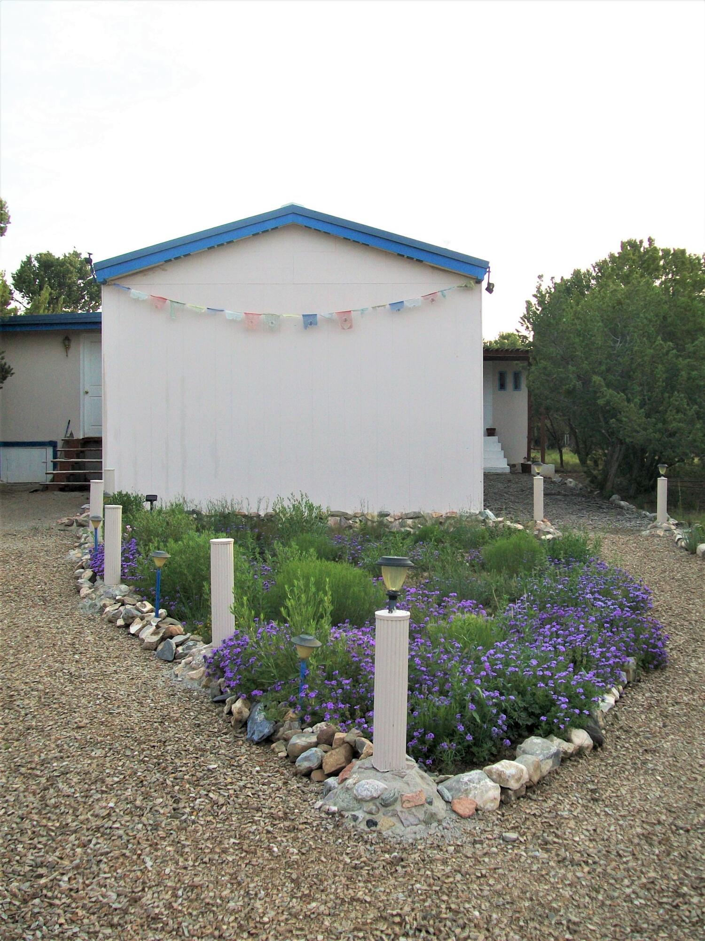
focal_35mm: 36
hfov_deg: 39.7
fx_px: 978
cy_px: 470
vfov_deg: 51.4
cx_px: 352
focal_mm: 6
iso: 64
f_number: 2.7
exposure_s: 1/200
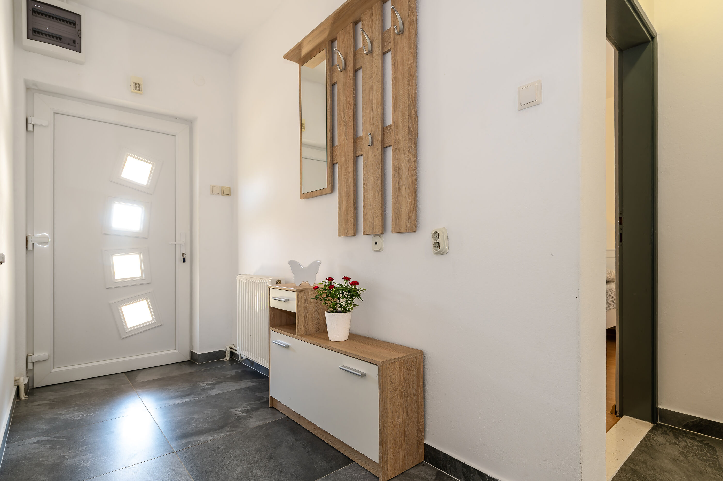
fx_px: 381
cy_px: 240
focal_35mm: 19
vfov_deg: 64.5
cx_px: 362
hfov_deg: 86.9
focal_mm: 19
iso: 100
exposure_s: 1/4
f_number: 7.1
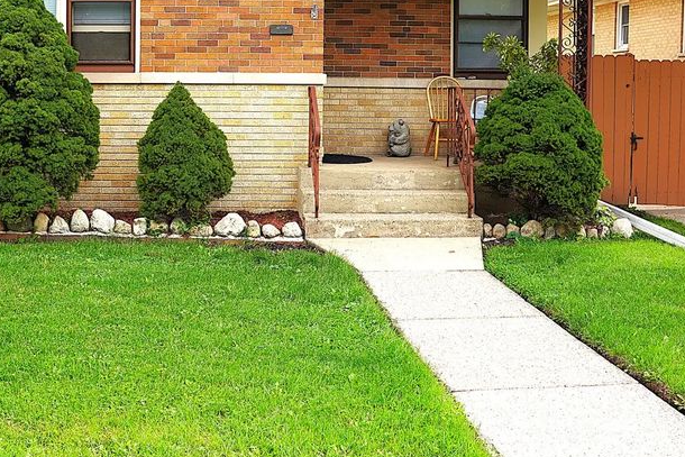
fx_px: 894
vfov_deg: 28.6
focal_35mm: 47
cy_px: 172
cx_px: 240
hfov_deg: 41.5
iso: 100
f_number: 8
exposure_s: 1/125
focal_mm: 28
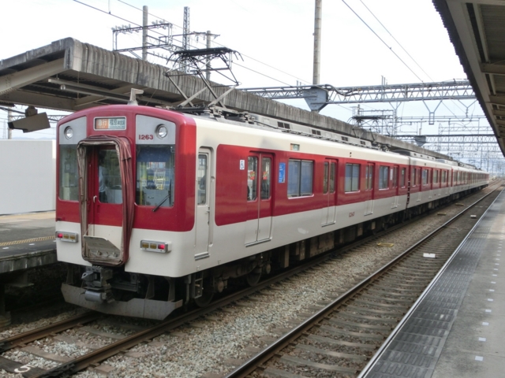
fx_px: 438
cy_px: 189
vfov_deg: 46.8
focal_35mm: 30
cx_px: 252
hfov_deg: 60.0
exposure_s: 1/320
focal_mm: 5.36
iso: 80
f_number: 3.5
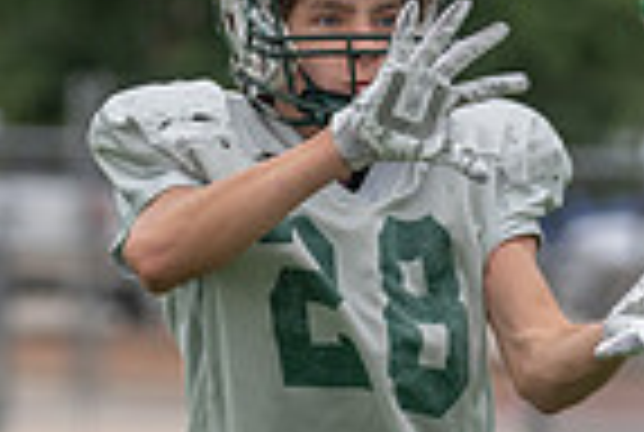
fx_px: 11186
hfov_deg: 3.3
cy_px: 331
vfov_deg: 2.2
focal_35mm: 624
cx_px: 329
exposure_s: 1/1250
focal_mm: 154
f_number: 3.5
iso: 200
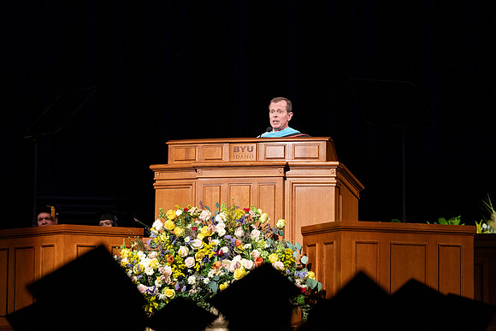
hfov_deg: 16.2
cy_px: 114
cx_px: 277
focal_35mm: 127
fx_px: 1745
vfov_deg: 10.8
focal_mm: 85
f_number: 2.8
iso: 1600
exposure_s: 1/320
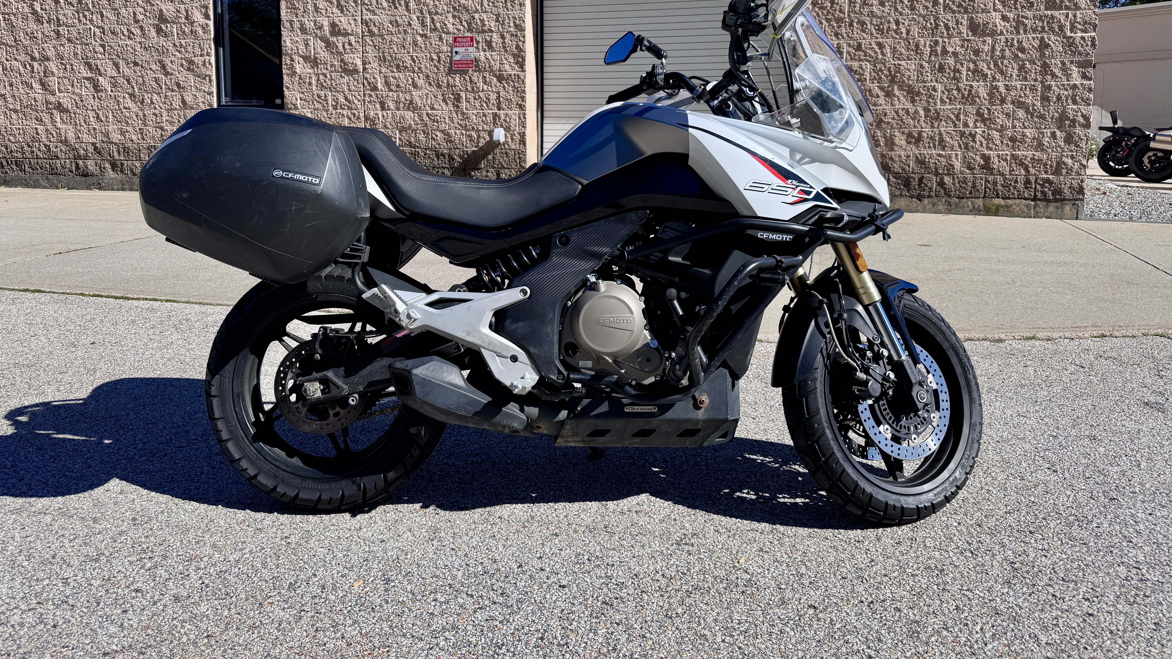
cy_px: 222
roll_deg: -0.2
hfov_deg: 69.8
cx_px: 573
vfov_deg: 42.3
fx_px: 839
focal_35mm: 27
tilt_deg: -7.3
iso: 80
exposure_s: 1/4049
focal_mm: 6.76
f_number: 1.78
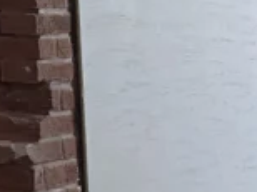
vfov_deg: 8.3
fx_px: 1282
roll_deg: +0.0
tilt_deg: +6.9
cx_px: -579
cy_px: -144
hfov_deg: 8.8
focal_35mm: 173
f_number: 1.6
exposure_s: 1/60
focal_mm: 5.96
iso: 400
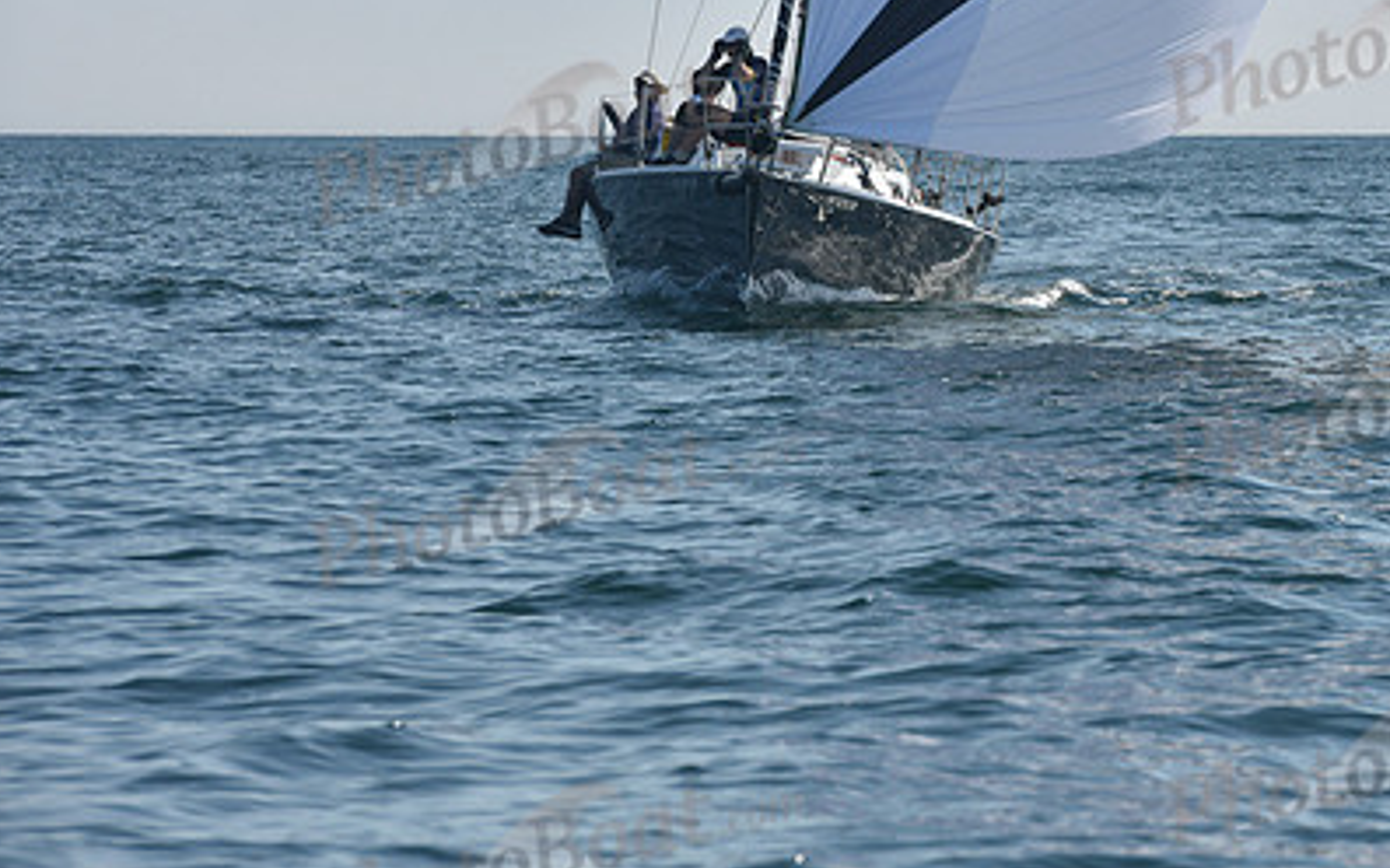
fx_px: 11287
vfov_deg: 4.4
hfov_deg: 7.0
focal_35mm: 298
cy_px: 268
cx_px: 987
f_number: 10
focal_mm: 200
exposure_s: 1/1250
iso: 320
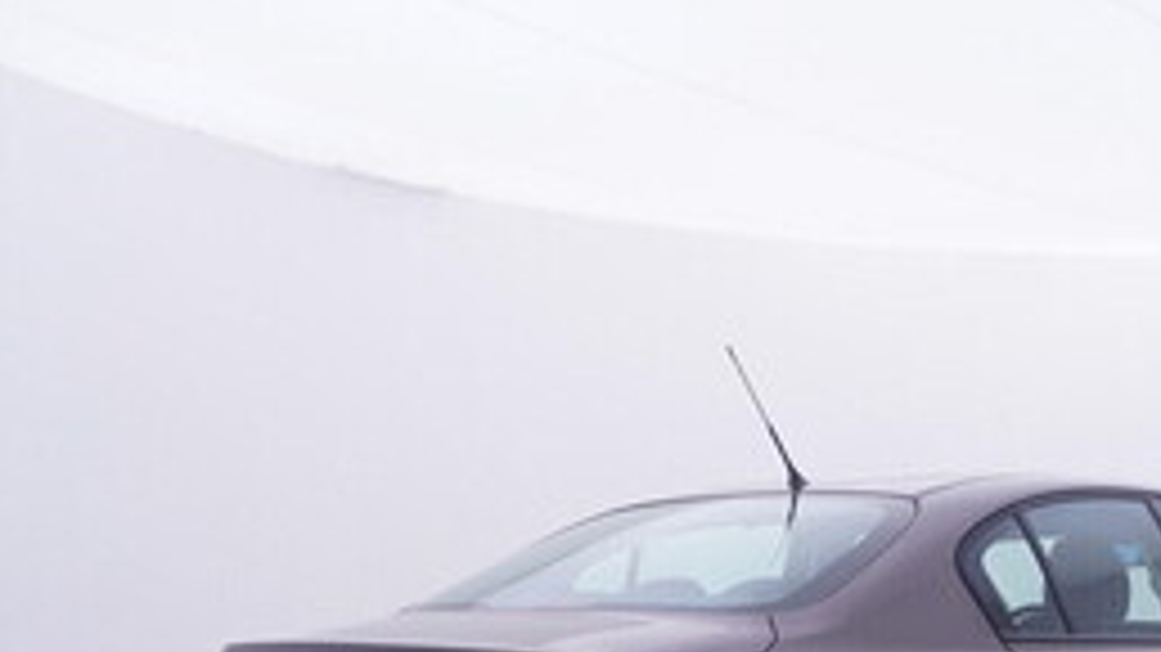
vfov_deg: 22.8
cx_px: 1082
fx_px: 1542
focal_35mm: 50
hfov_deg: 38.0
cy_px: 672
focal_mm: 15
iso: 200
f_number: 5
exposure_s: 1/80
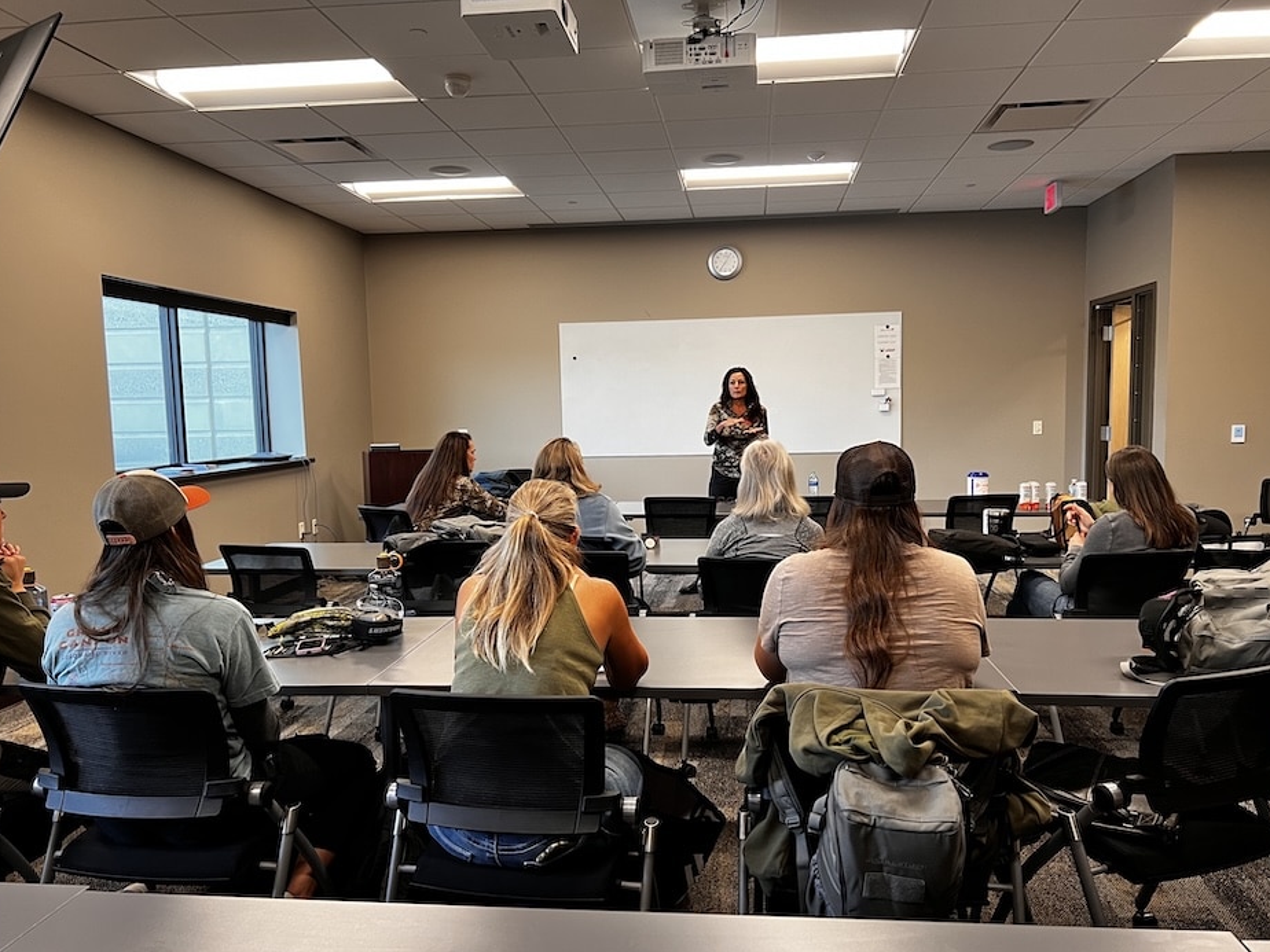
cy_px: 493
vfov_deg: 51.3
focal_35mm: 27
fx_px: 991
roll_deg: +0.9
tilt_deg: -6.6
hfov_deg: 65.3
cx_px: 650
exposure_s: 1/60
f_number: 1.5
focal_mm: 5.7
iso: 100
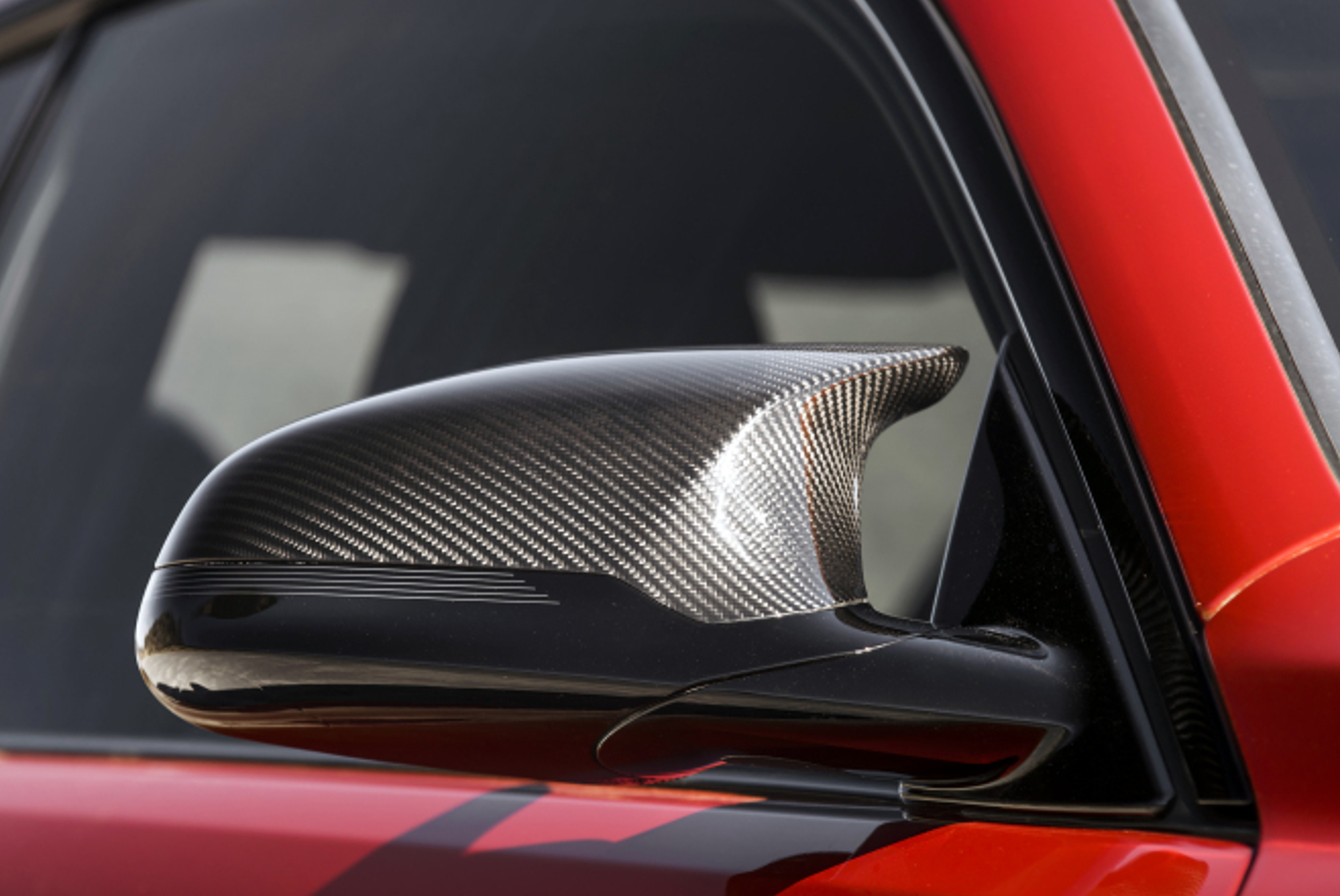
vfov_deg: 5.7
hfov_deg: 8.5
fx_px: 9053
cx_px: 597
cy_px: 538
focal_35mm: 243
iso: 160
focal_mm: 200
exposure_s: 1/80
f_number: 7.1
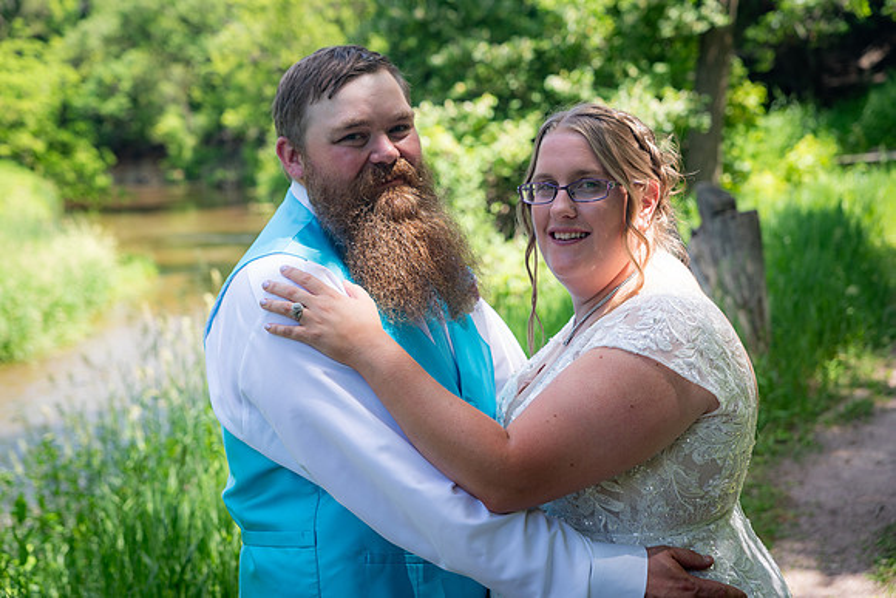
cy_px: 299
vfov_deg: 20.6
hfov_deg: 30.5
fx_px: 1643
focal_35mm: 66
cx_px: 448
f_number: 5
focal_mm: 66
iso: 100
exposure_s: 1/125
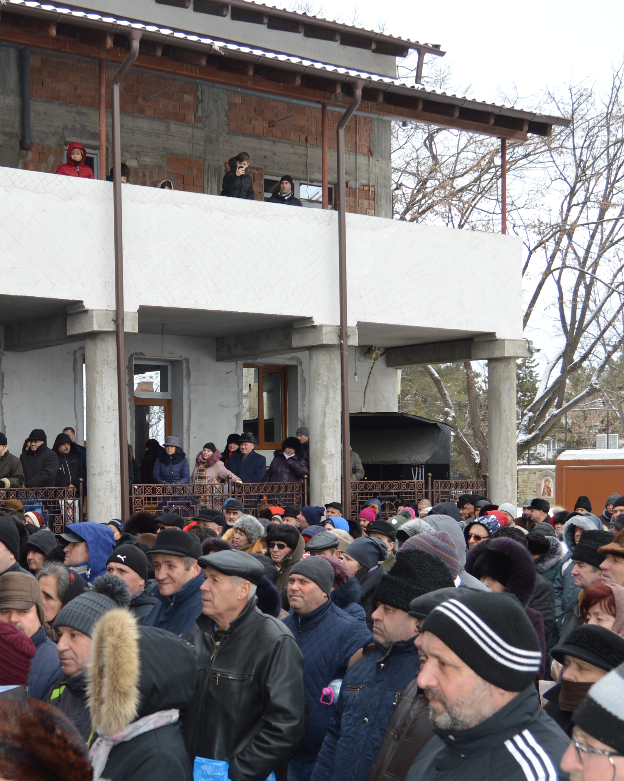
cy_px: 497
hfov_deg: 28.8
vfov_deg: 36.4
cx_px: 90
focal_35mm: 51
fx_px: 1178
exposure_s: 1/160
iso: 100
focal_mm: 18
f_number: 4
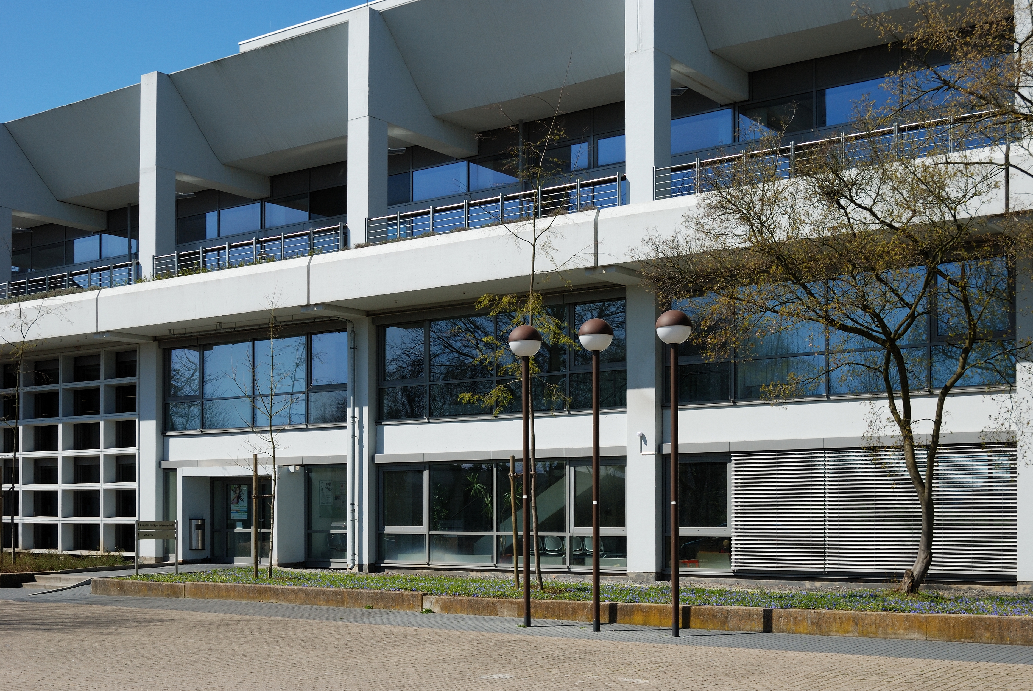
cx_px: 516
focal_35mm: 46
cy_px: 346
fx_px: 1336
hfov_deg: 42.3
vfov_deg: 29.0
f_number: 9
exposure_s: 1/200
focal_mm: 31
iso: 100
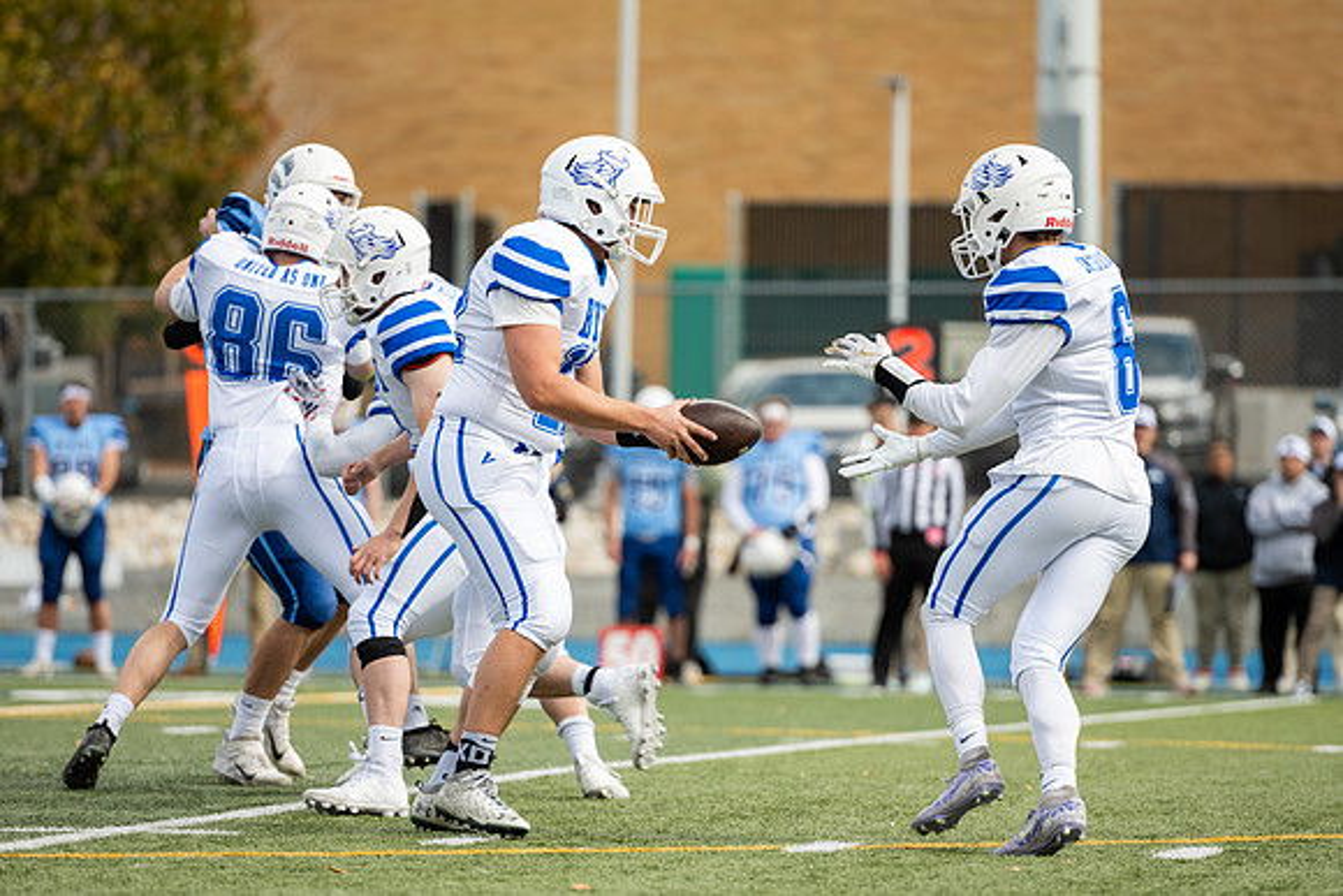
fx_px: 8486
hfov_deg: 9.0
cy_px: 448
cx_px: 672
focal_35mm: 227
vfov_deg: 6.0
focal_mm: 200
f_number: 2.8
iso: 125
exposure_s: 1/1000
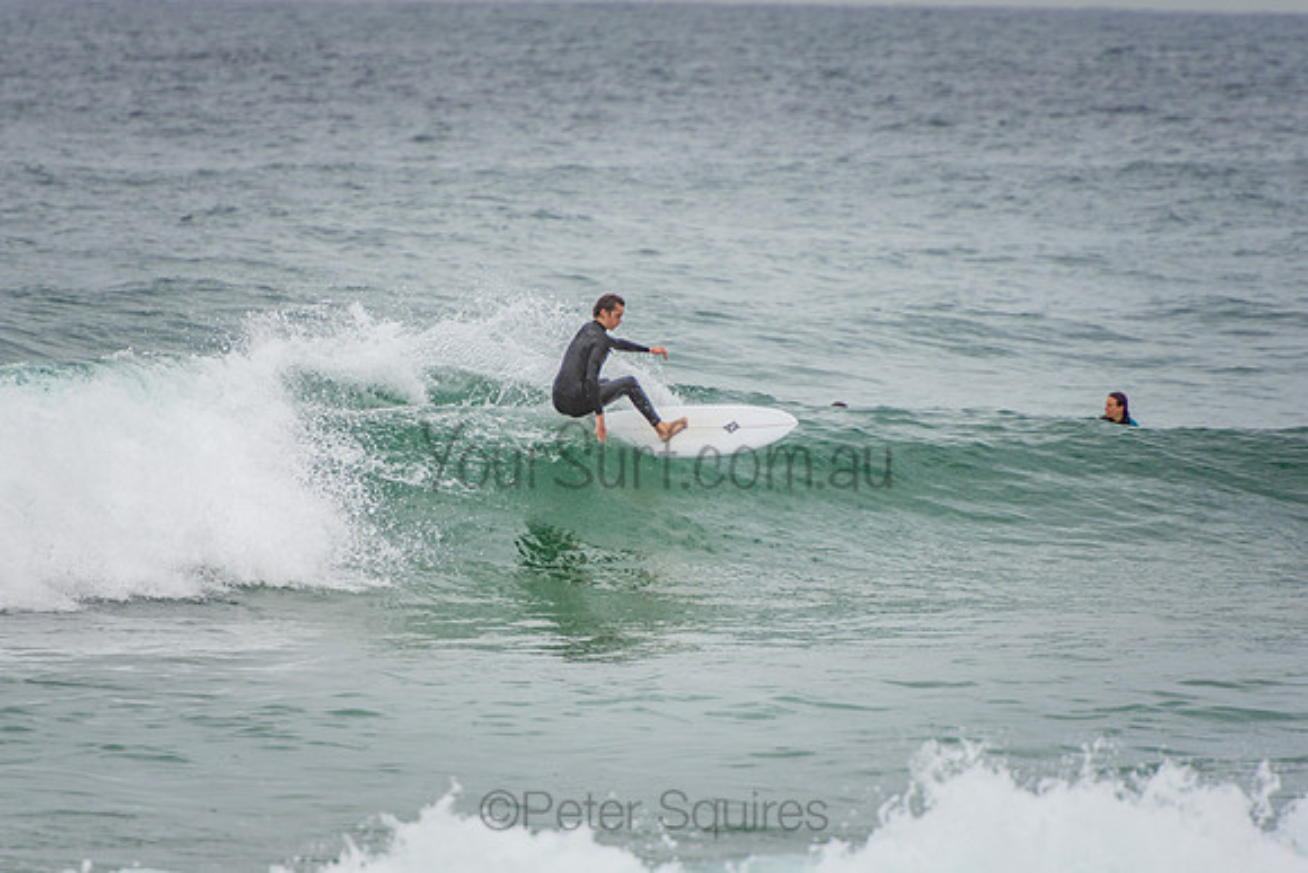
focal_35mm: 585
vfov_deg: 2.4
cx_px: 654
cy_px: 436
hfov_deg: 3.5
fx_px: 21259
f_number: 5.6
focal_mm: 390
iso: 220
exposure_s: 1/1600
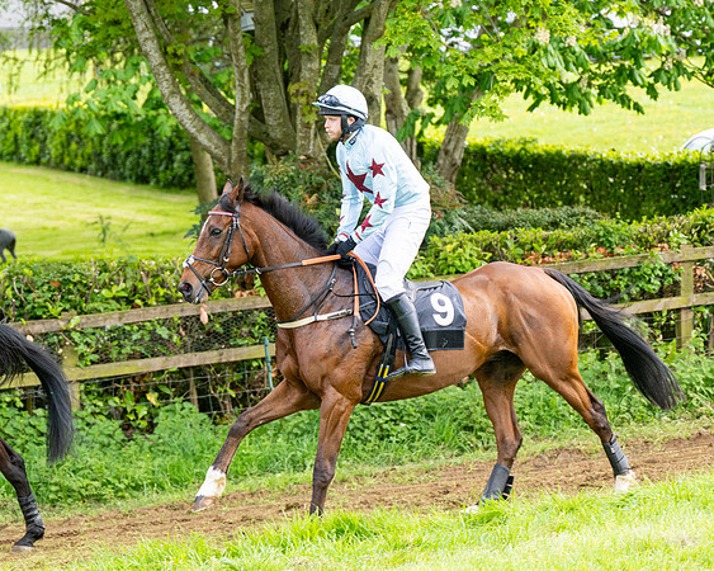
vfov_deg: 10.6
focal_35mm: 146
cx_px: 421
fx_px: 3087
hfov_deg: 13.2
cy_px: 289
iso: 400
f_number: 4
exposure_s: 1/1000
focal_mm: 98
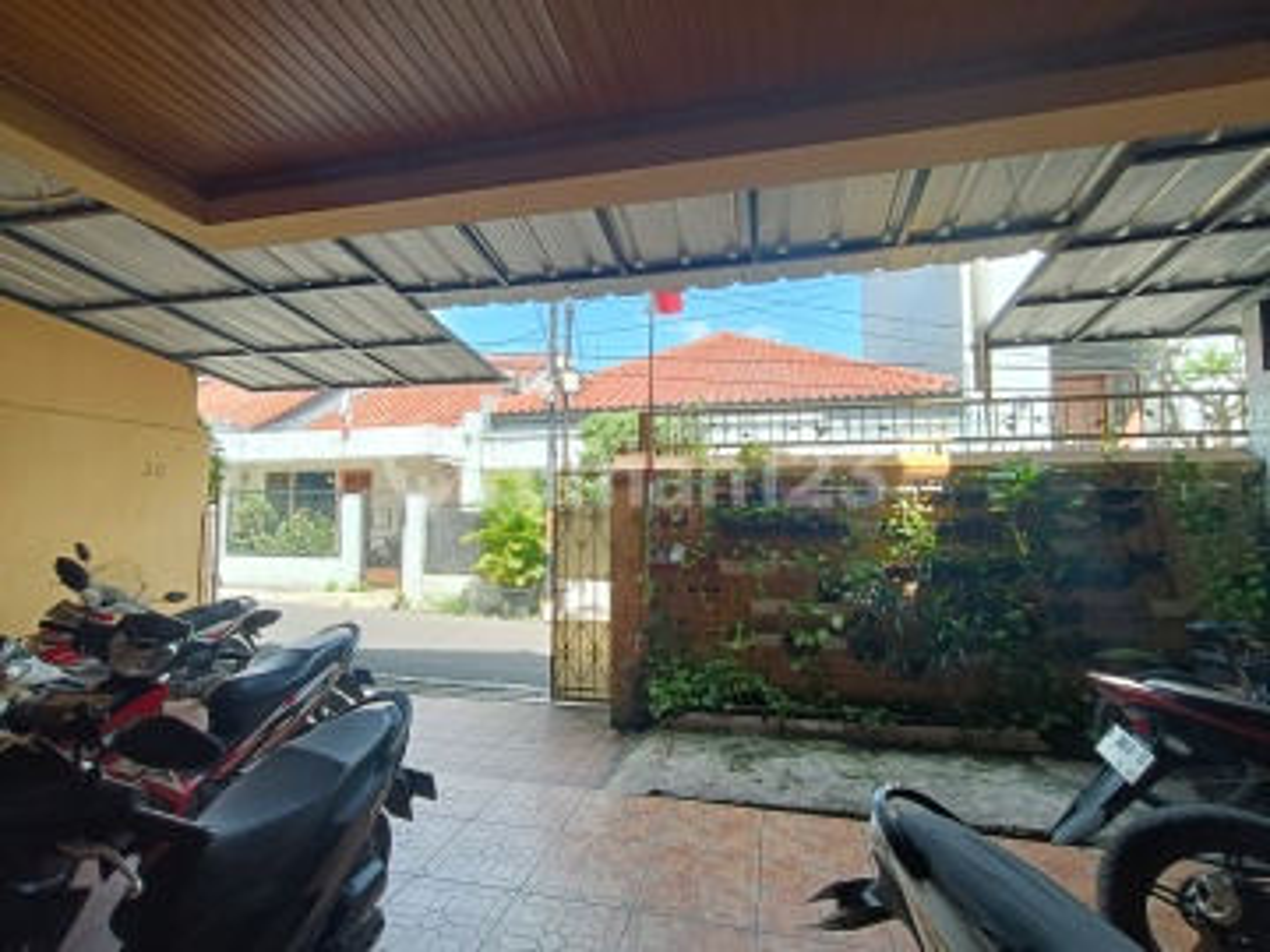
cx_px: 635
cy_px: 476
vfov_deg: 78.1
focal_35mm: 16
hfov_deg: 94.5
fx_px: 587
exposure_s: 1/105
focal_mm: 1.68
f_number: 2.2
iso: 64
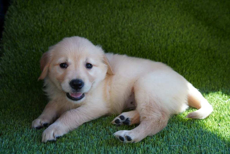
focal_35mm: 44
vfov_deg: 30.9
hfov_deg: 44.9
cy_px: 77
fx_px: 278
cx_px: 115
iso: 400
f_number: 4
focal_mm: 29
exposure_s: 1/160
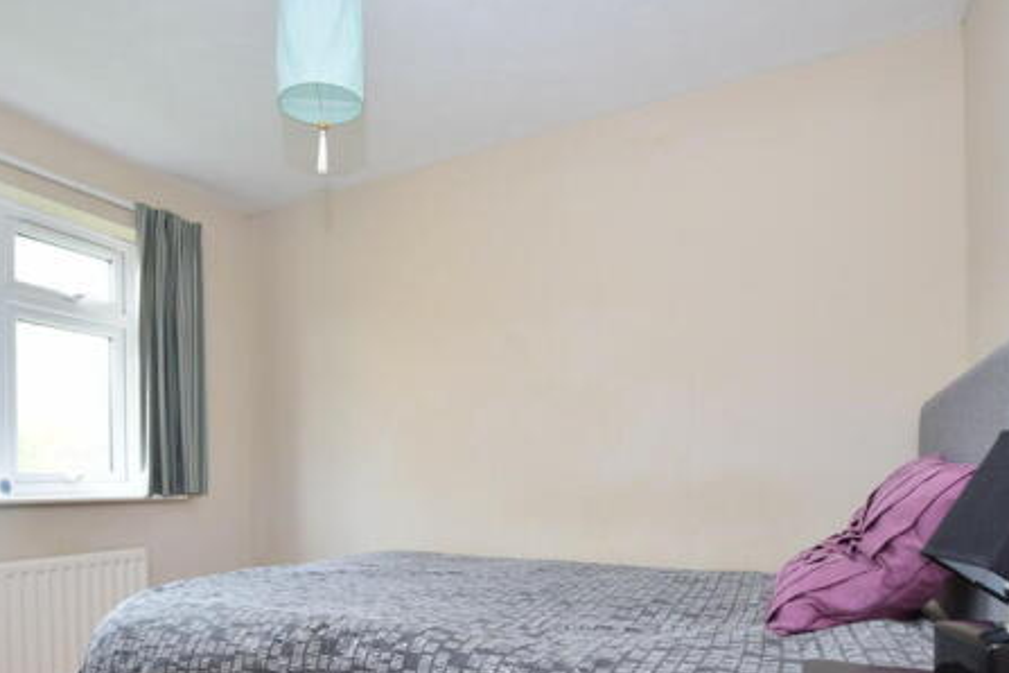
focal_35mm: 22
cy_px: 487
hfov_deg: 78.5
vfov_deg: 55.1
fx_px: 617
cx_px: 468
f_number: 7.1
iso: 250
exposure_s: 1/15
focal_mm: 10
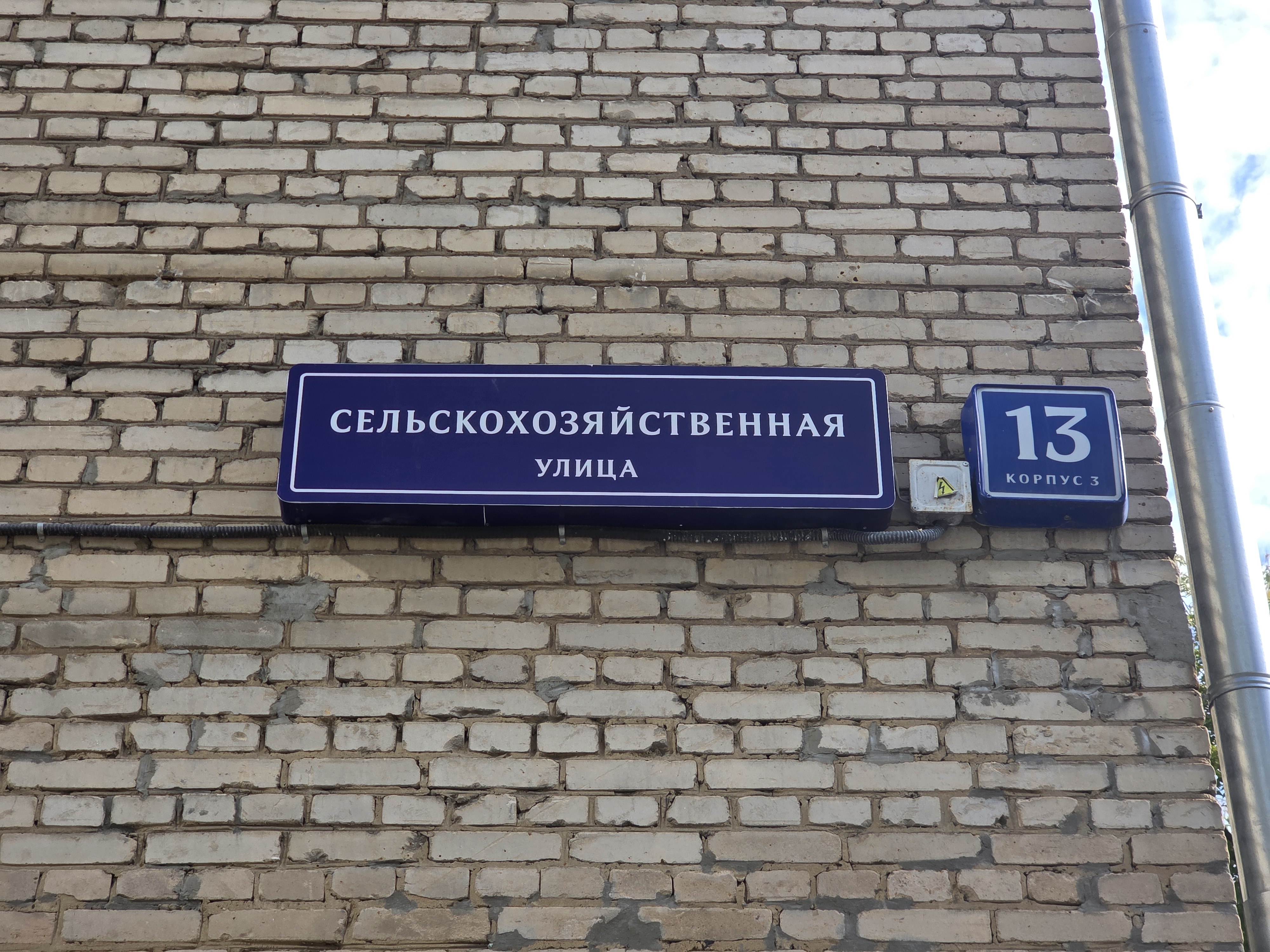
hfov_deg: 28.2
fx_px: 2531
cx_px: 635
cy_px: 476
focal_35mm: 69
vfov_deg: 21.3
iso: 25
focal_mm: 7
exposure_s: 1/308
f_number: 2.4
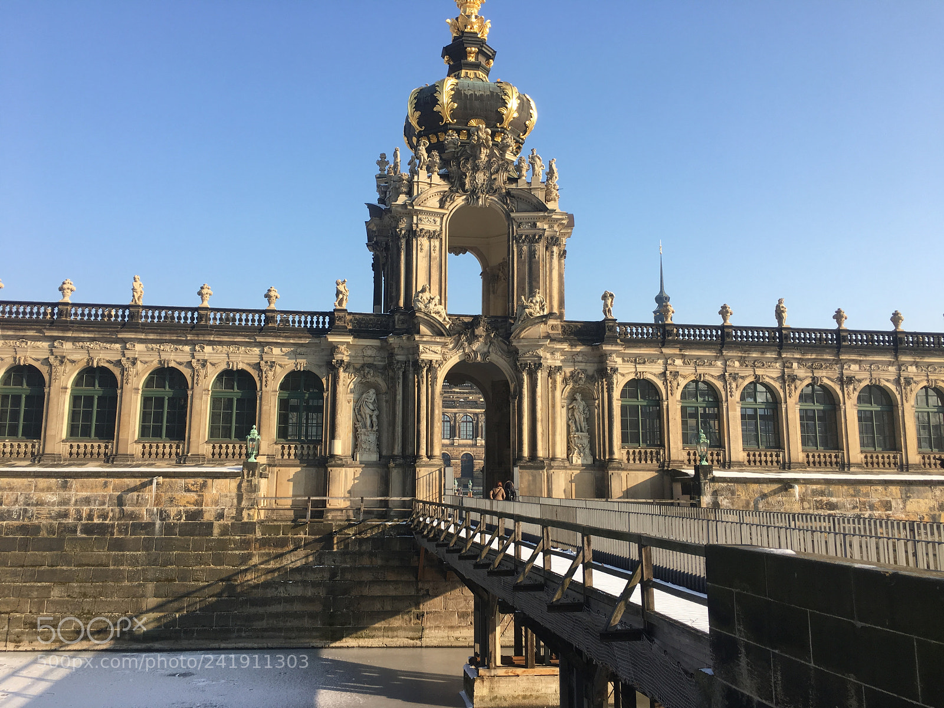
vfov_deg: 48.2
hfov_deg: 61.7
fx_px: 791
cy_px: 354
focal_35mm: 29
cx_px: 472
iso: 25
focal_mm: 4.15
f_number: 2.2
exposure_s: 1/874
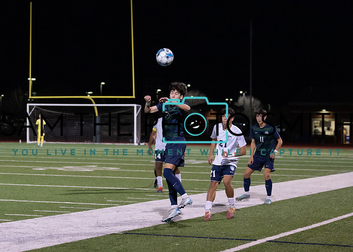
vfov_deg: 12.4
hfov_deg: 17.3
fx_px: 1159
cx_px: 148
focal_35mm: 116
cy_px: 132
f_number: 2.8
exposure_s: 1/1000
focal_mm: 70
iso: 2000
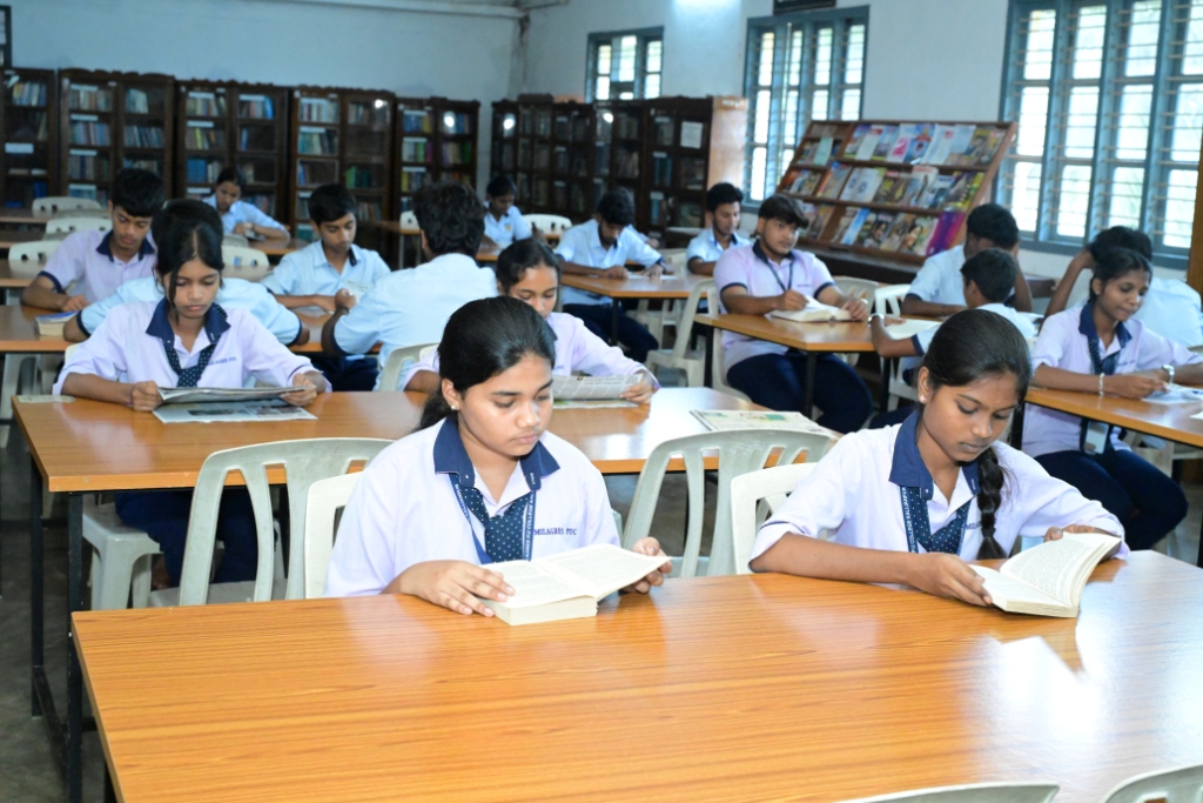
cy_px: 402
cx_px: 602
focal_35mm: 46
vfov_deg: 29.3
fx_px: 1537
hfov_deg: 42.7
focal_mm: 46
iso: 12800
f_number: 6.3
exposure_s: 1/160
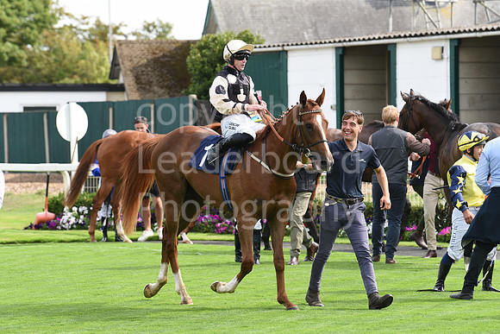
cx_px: 250
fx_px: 2778
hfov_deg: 10.3
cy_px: 167
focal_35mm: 200
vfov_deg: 6.9
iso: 400
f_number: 6.3
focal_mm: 200
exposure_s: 1/500
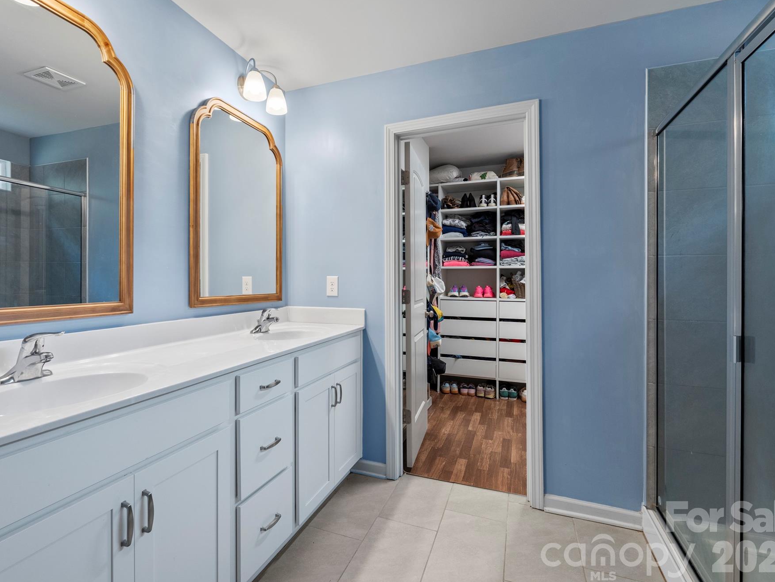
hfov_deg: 85.8
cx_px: 354
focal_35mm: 19
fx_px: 416
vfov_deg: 69.9
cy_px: 286
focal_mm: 16.5
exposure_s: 1/60
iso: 640
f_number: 9
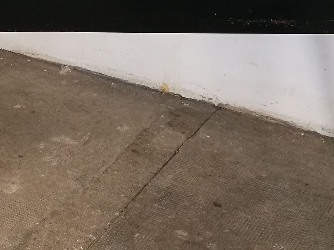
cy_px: 62
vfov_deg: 16.0
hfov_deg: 21.2
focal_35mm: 92
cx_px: 111
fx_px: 887
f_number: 2.2
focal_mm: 4.5
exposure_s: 1/60
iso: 160
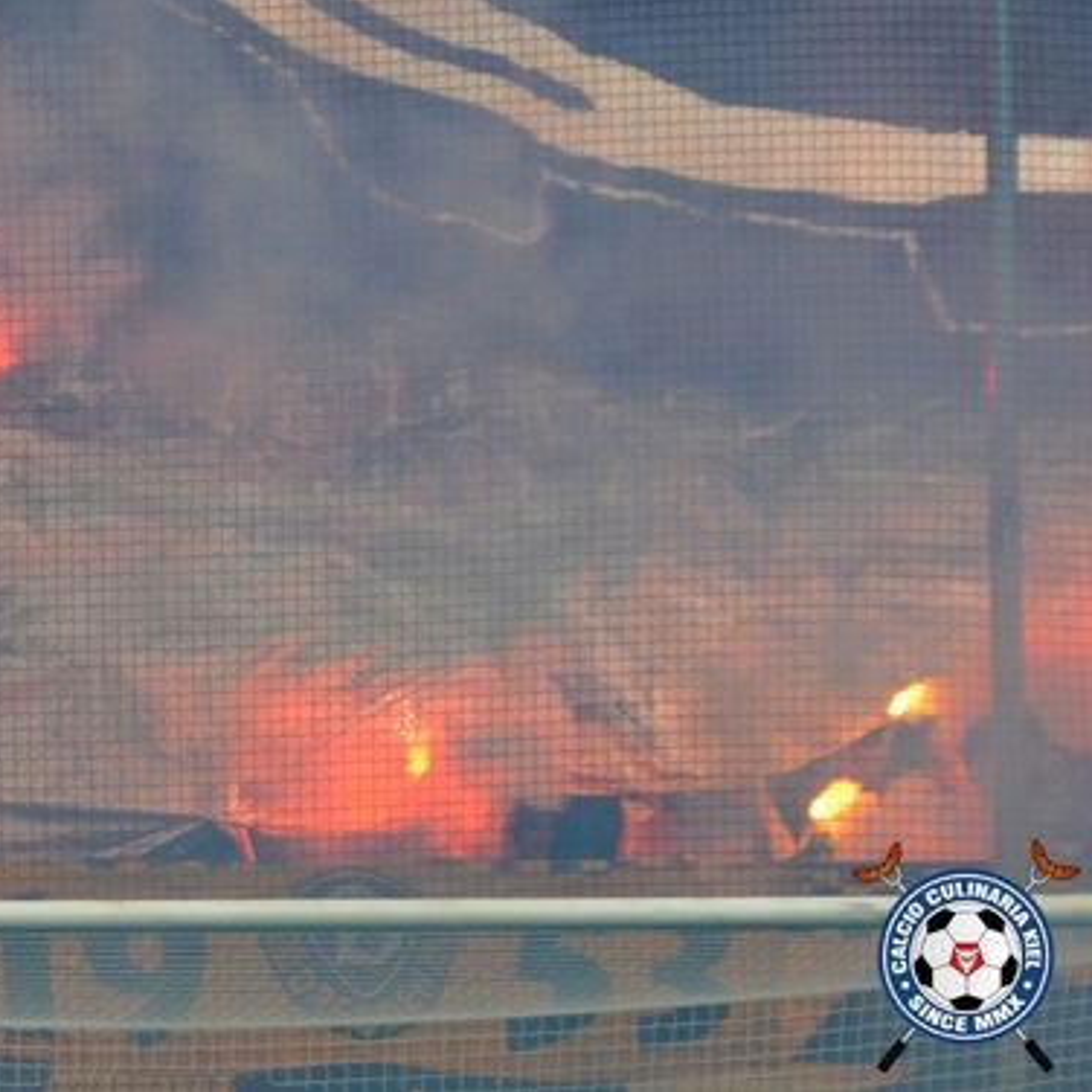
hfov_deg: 4.5
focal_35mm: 386
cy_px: 545
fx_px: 13776
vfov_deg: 4.5
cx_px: 296
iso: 640
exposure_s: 1/1600
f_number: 7.1
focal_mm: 200
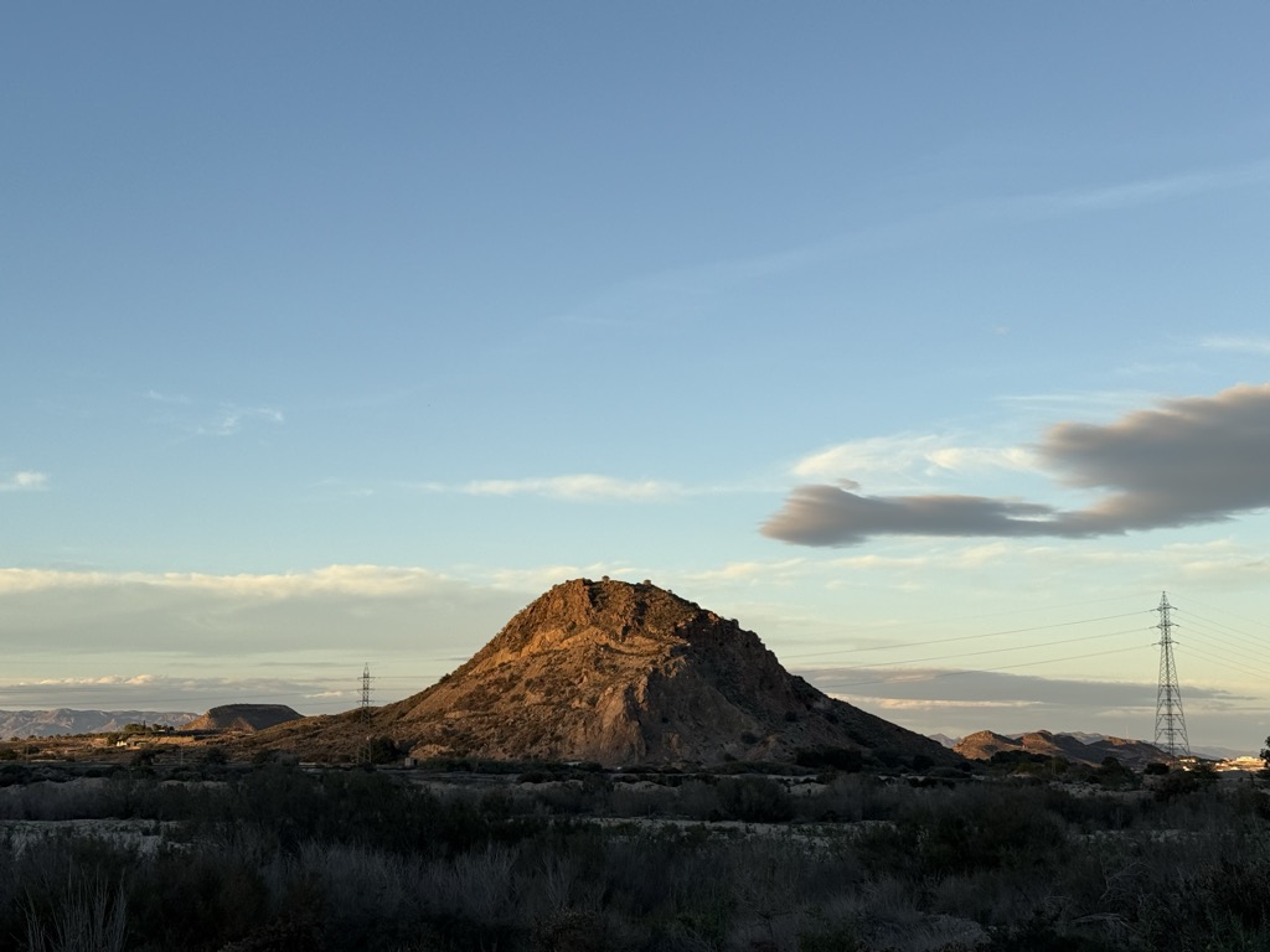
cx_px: 635
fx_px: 1761
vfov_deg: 30.3
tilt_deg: +9.3
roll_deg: -0.3
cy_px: 476
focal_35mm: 48
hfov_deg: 39.7
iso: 64
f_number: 1.78
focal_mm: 6.76
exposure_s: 1/1403
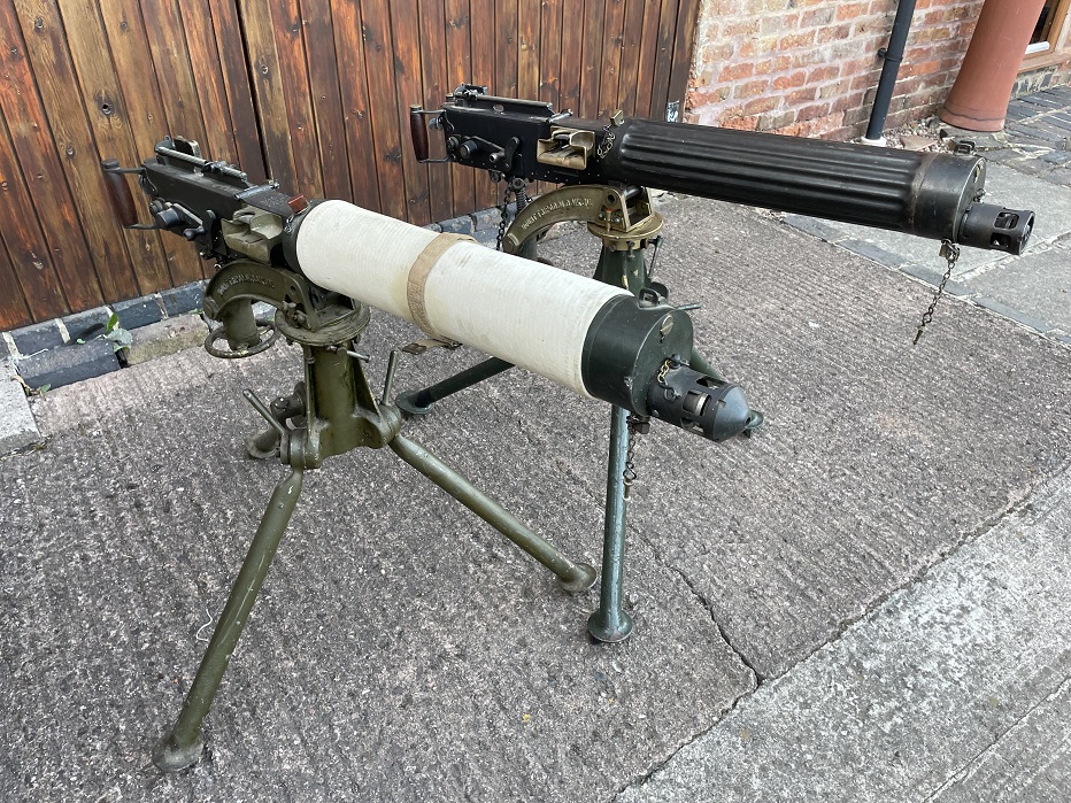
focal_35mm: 26
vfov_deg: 53.1
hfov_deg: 67.3
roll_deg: -0.5
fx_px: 804
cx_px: 536
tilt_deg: -36.0
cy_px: 402
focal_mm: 4.2
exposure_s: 1/121
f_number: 1.6
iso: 80
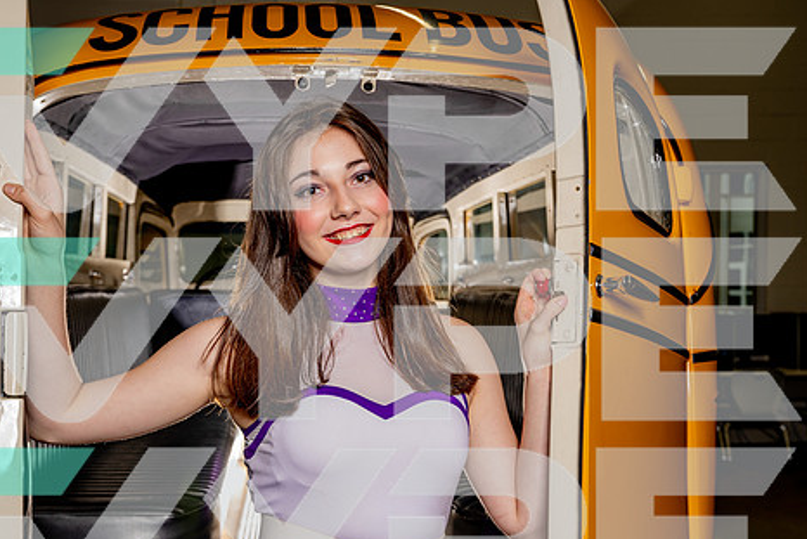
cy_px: 330
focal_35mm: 51
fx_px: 1144
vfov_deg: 26.4
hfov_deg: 38.8
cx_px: 360
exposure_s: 1/125
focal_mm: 41
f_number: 5.6
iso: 200
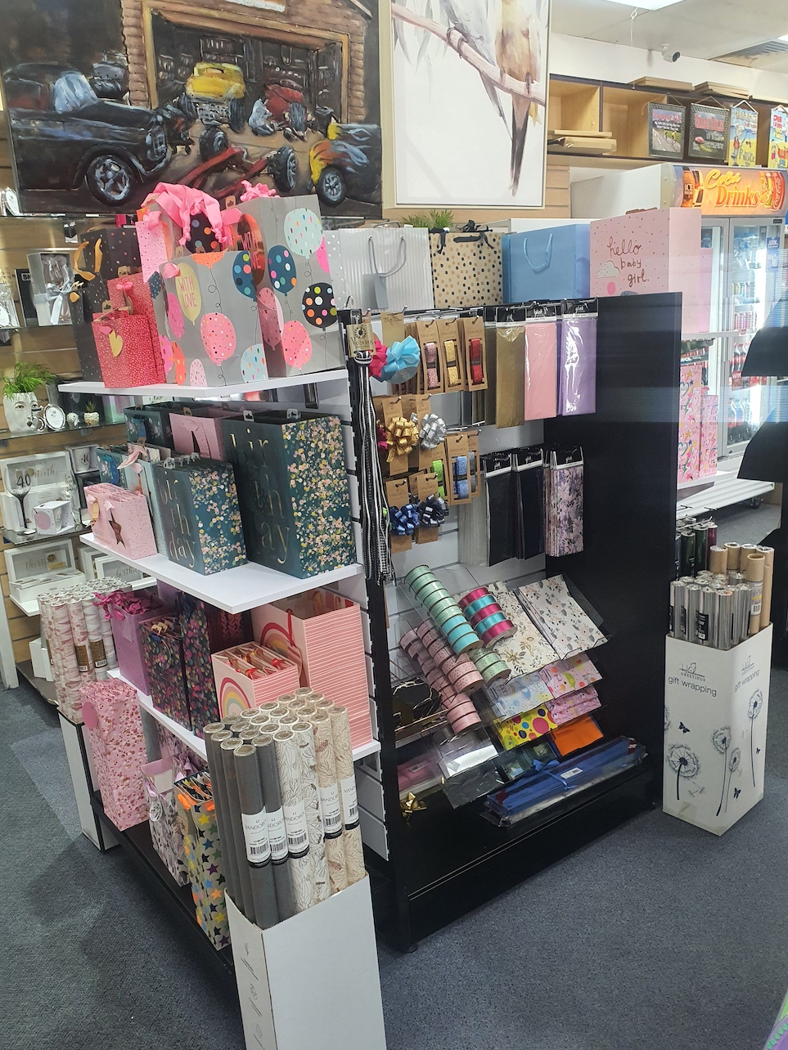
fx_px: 820
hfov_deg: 51.3
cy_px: 539
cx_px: 384
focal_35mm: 27
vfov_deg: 65.3
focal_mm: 4.3
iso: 320
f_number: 2.4
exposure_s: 1/50
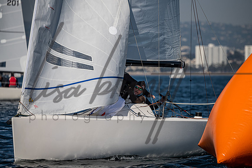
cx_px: 143
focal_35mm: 321
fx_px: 2248
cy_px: 73
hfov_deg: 6.4
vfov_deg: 4.3
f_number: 5.3
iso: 400
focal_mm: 280
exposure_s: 1/8000
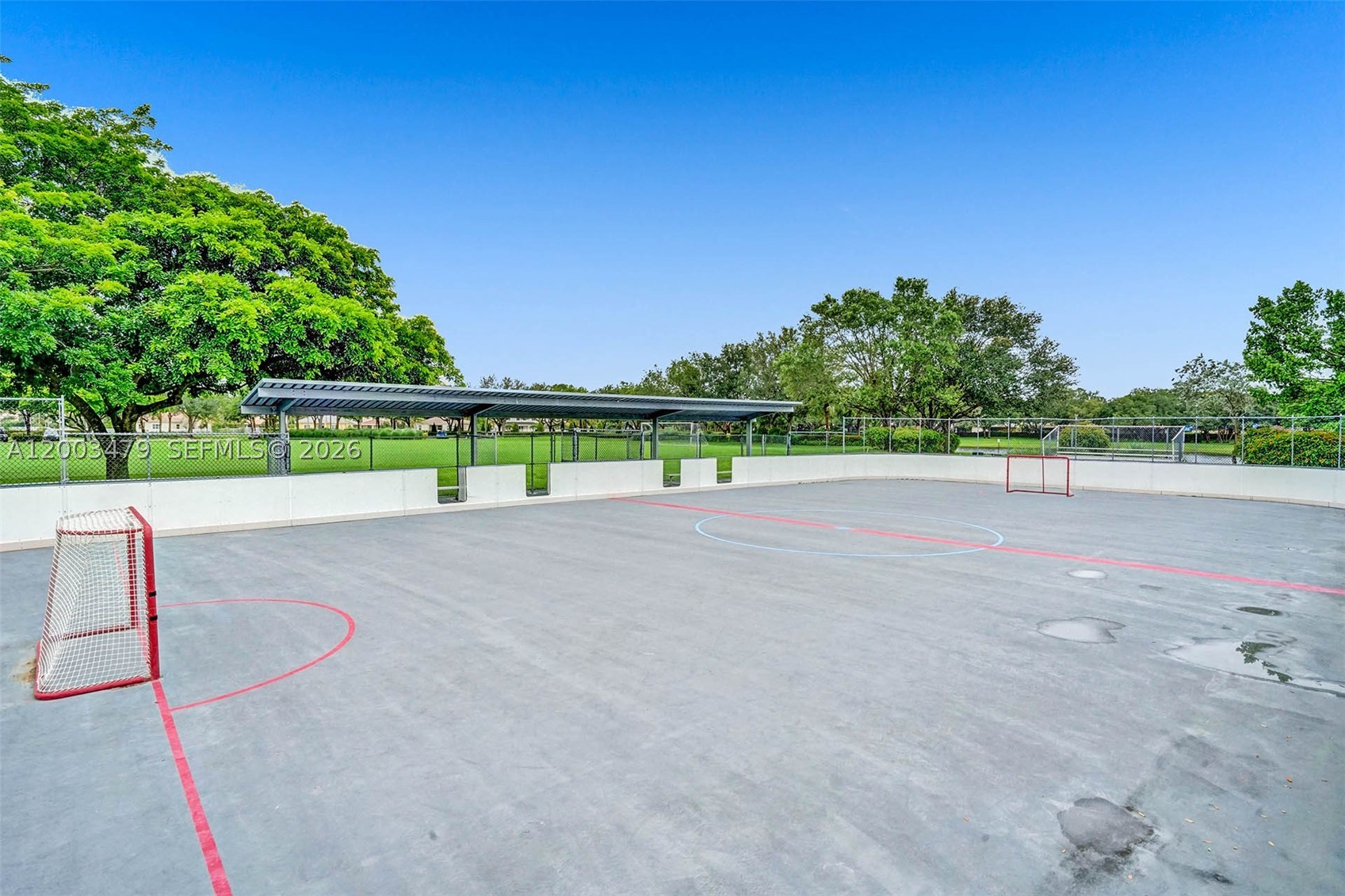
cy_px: 448
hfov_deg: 96.7
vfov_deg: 73.7
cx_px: 672
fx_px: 598
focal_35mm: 16
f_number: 16
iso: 1250
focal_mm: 16
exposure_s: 1/500
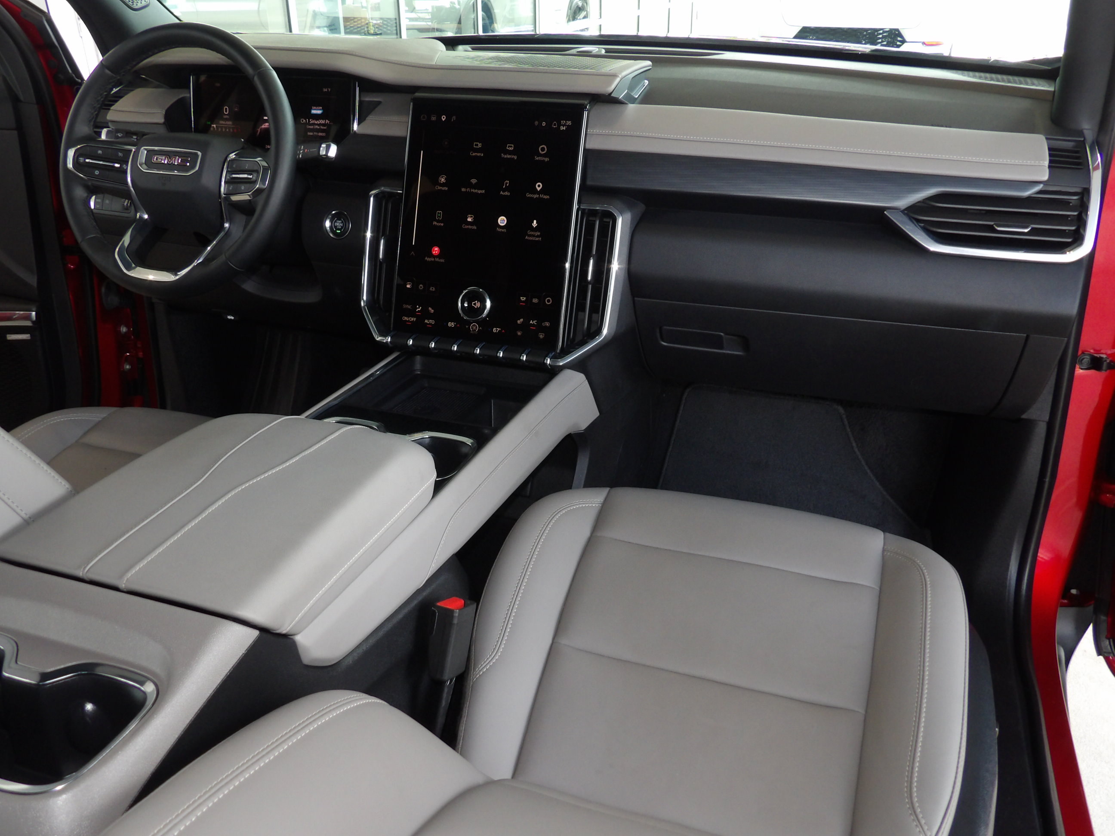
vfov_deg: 49.7
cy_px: 418
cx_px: 558
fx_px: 902
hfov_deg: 63.4
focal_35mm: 28
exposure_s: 1/30
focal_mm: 5
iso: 200
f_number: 3.4
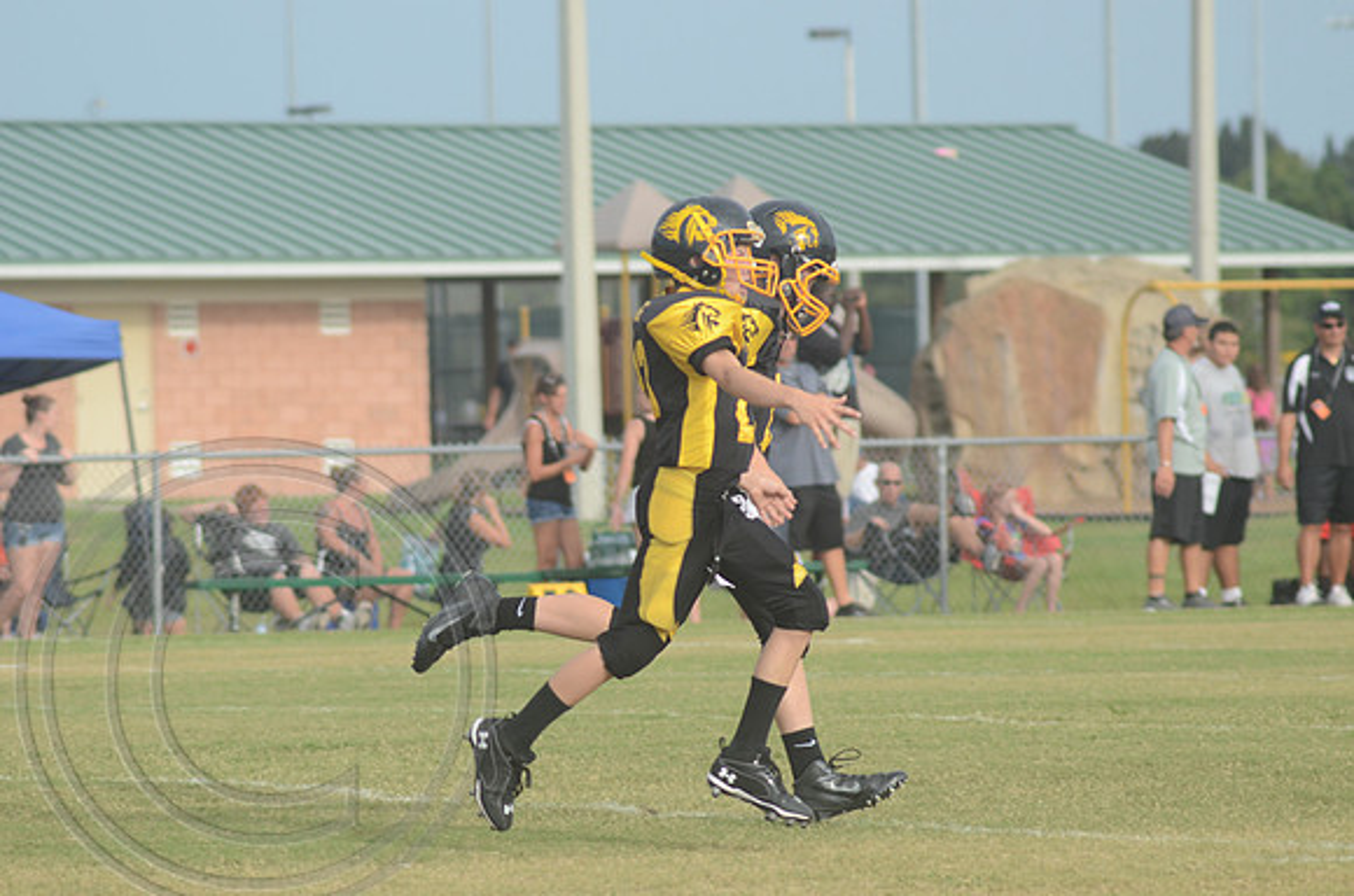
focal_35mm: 300
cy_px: 448
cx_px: 677
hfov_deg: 6.9
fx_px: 11259
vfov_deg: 4.6
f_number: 6.3
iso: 400
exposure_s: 1/800
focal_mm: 200
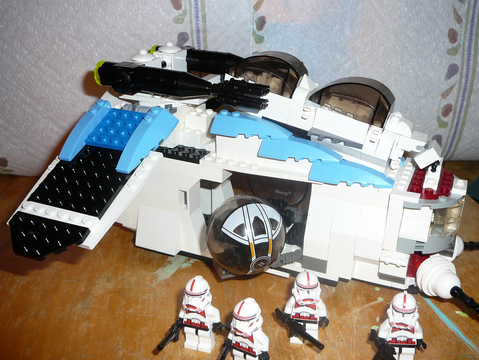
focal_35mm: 38
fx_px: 526
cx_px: 254
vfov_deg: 37.7
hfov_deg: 48.9
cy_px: 185
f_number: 2.8
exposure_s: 1/30
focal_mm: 5.2
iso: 80
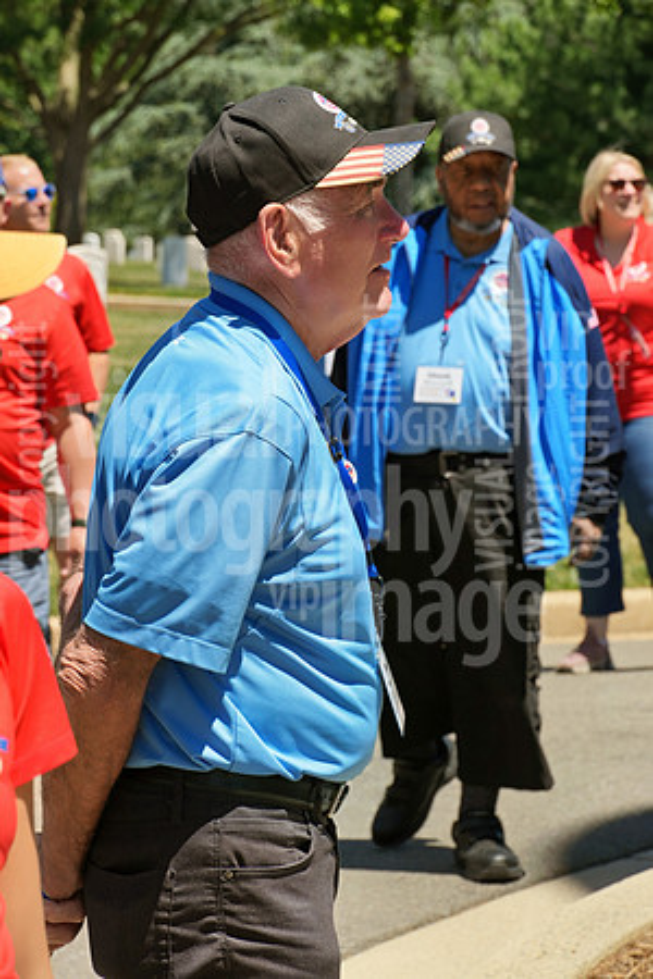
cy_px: 490
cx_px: 326
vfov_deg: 11.6
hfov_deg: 7.8
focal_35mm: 177
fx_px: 4815
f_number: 10
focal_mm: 118
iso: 200
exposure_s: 1/320
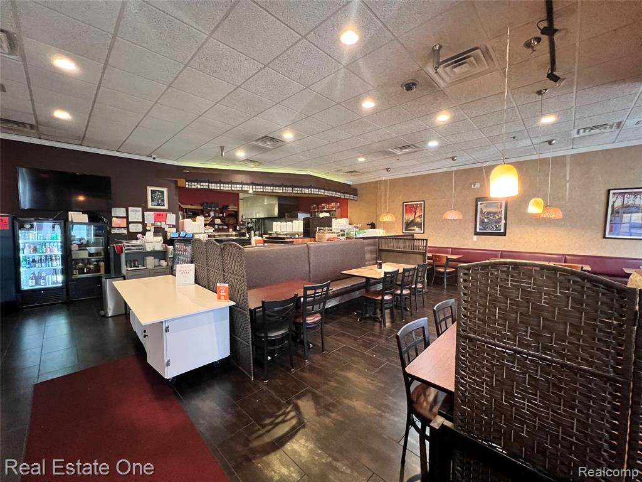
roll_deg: +0.2
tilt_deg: -3.0
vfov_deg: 89.9
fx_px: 241
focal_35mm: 13
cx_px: 321
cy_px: 241
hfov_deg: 106.2
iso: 1000
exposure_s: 1/40
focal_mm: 1.57
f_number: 1.8
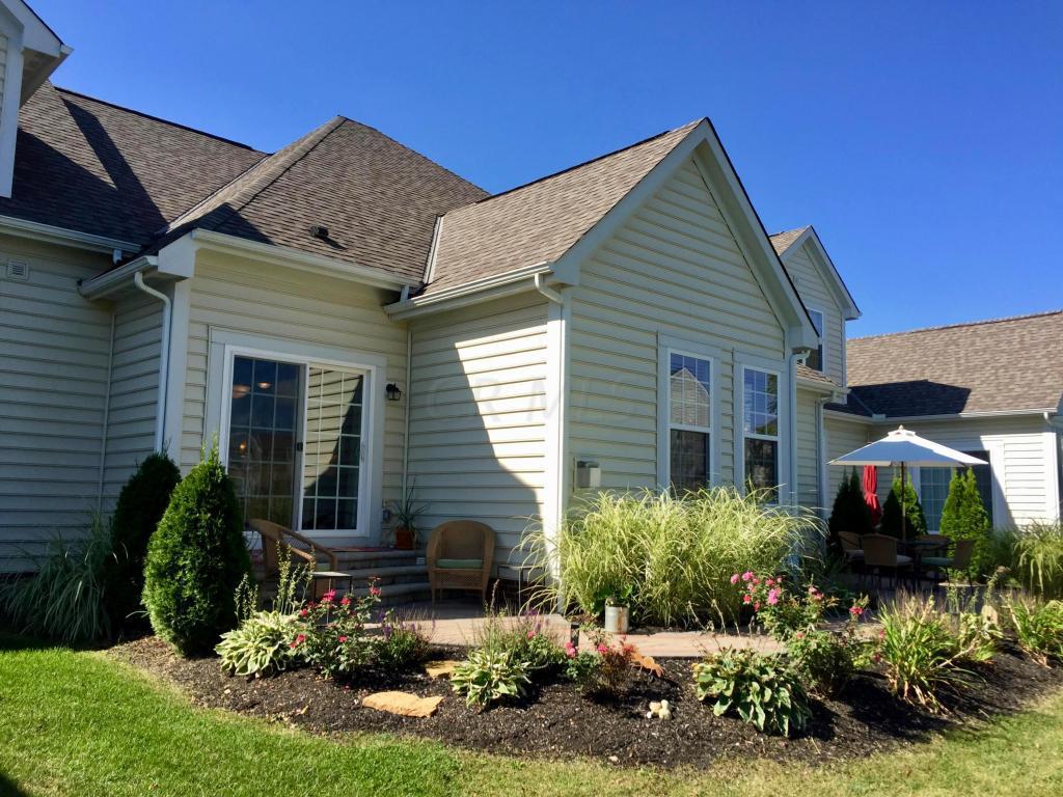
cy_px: 398
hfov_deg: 61.7
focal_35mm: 29
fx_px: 891
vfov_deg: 48.2
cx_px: 532
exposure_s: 1/1163
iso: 32
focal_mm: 4.15
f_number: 2.2
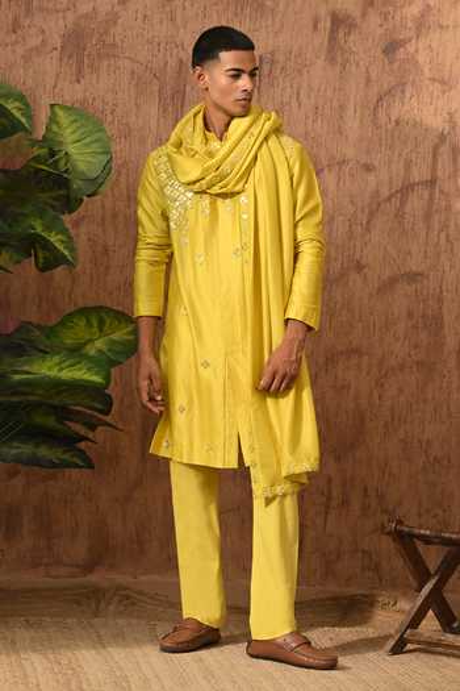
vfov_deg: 26.3
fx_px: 1476
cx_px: 230
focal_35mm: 77
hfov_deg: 17.7
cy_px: 346
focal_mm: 77
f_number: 8
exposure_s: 1/160
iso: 250
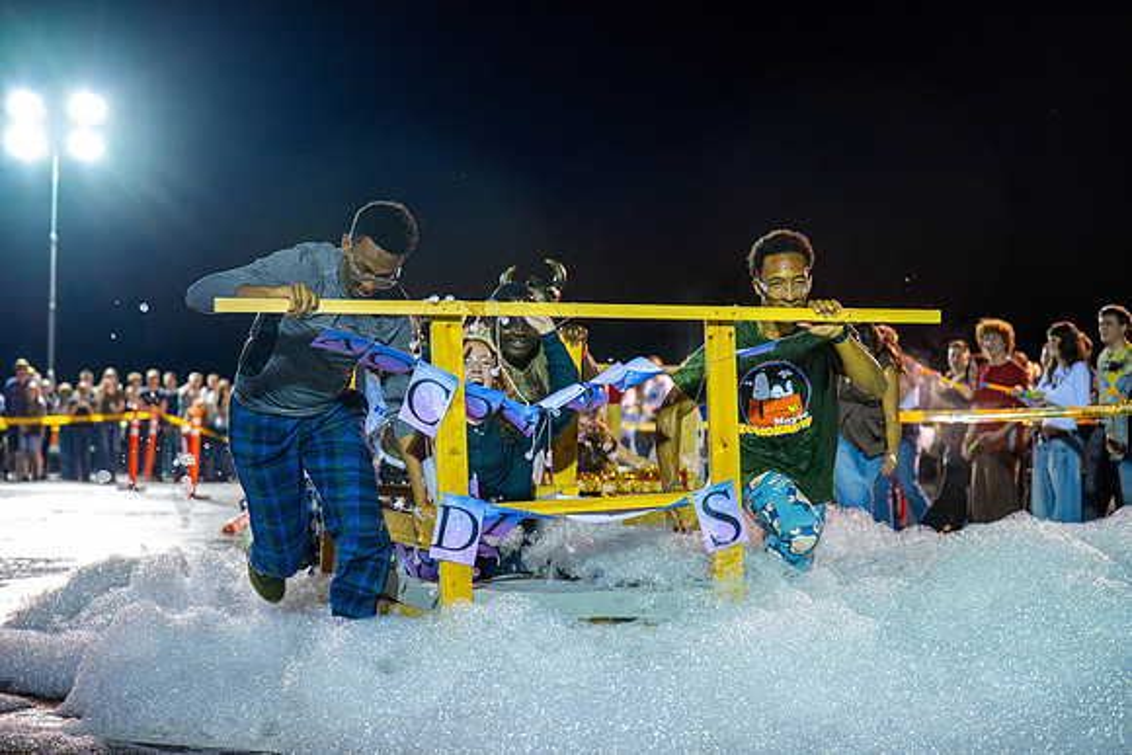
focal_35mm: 70
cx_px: 566
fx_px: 2202
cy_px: 378
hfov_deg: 28.8
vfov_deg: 19.5
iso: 6400
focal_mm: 70
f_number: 2.8
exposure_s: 1/800
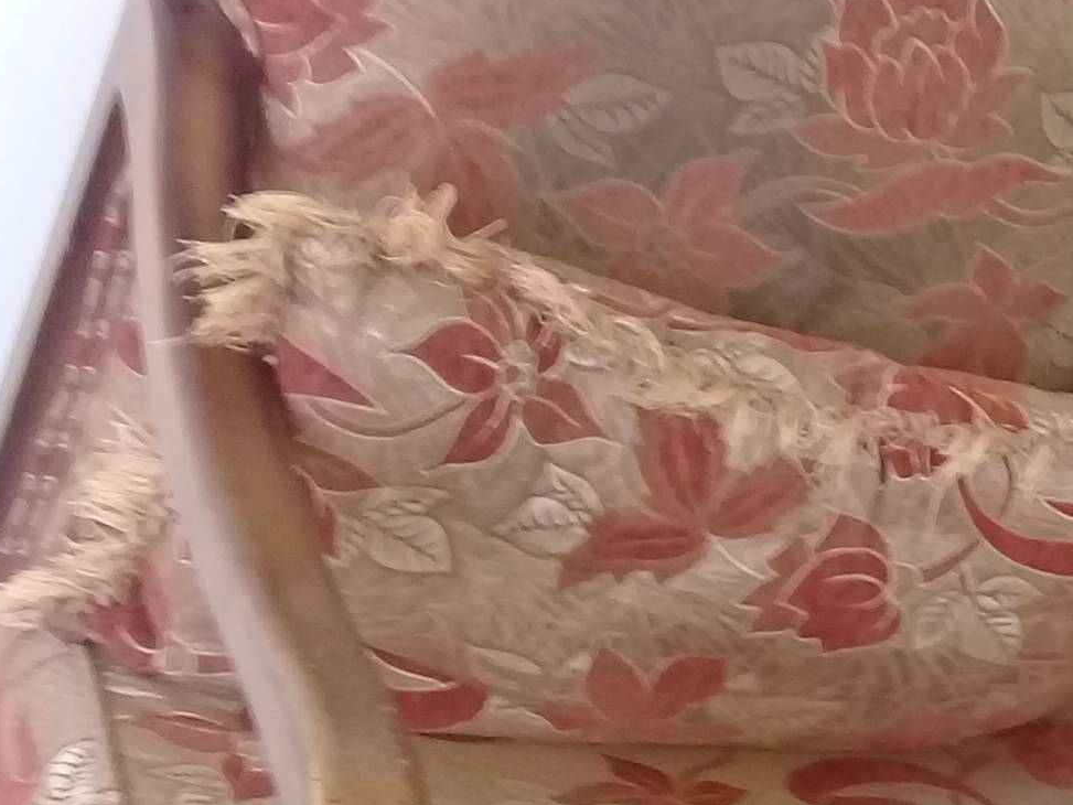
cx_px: 1699
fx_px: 3224
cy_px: 551
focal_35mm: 104
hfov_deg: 16.8
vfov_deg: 14.2
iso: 80
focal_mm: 3.3
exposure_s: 1/33
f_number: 2.2
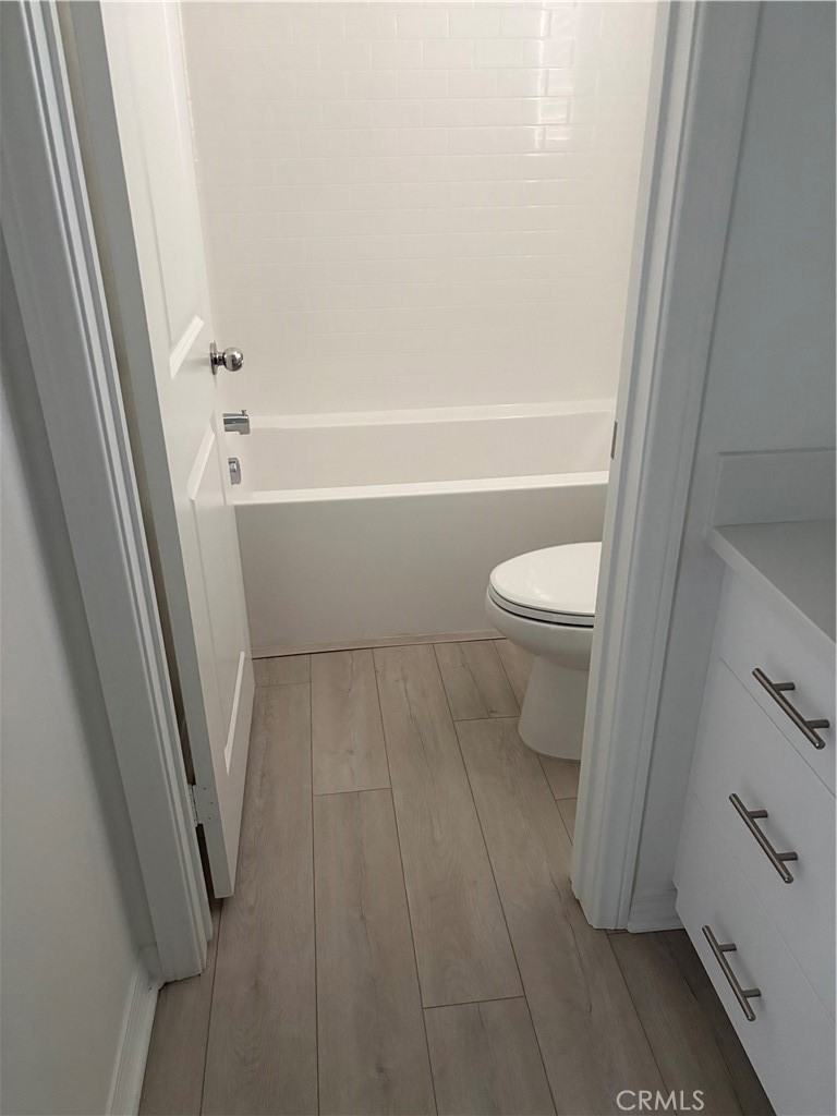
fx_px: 838
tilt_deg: -26.7
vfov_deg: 67.3
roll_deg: +0.2
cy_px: 558
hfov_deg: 53.1
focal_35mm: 26
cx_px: 418
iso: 500
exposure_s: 1/40
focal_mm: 5.96
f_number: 1.6
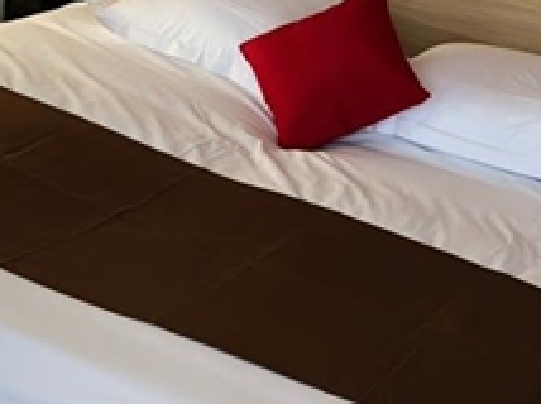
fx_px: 1296
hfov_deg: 23.6
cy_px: -19
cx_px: 264
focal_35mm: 83
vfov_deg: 17.3
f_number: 1.8
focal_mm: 3.99
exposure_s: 1/143
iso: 20
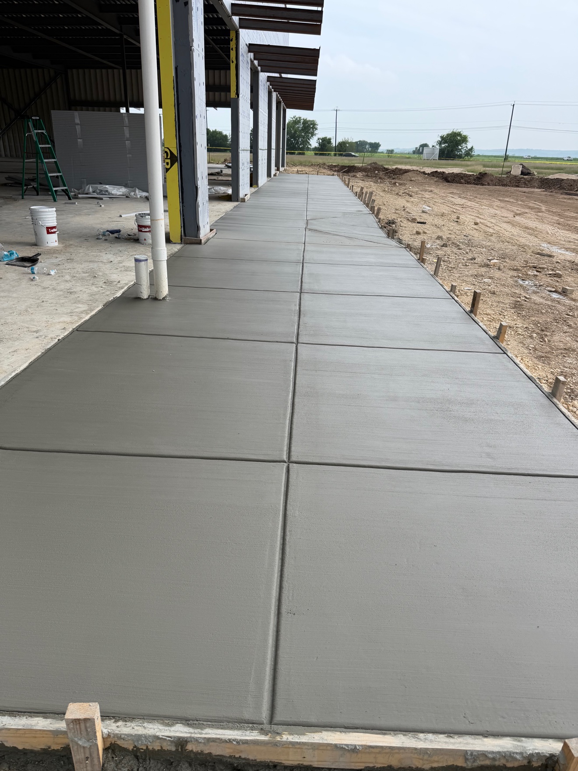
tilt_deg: -23.5
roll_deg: -2.2
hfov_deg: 56.8
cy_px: 386
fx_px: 534
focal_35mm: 24
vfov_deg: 71.6
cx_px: 289
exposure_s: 1/2053
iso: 80
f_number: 1.78
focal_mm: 6.76
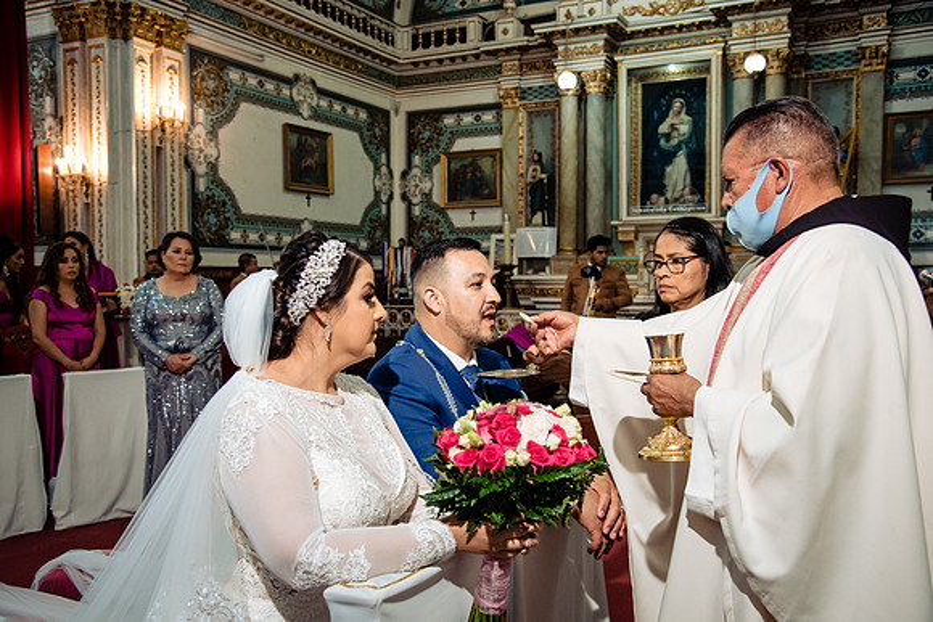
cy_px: 311
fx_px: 866
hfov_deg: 56.6
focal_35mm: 33
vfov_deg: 39.5
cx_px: 466
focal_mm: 32
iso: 2000
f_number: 5
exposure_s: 1/100
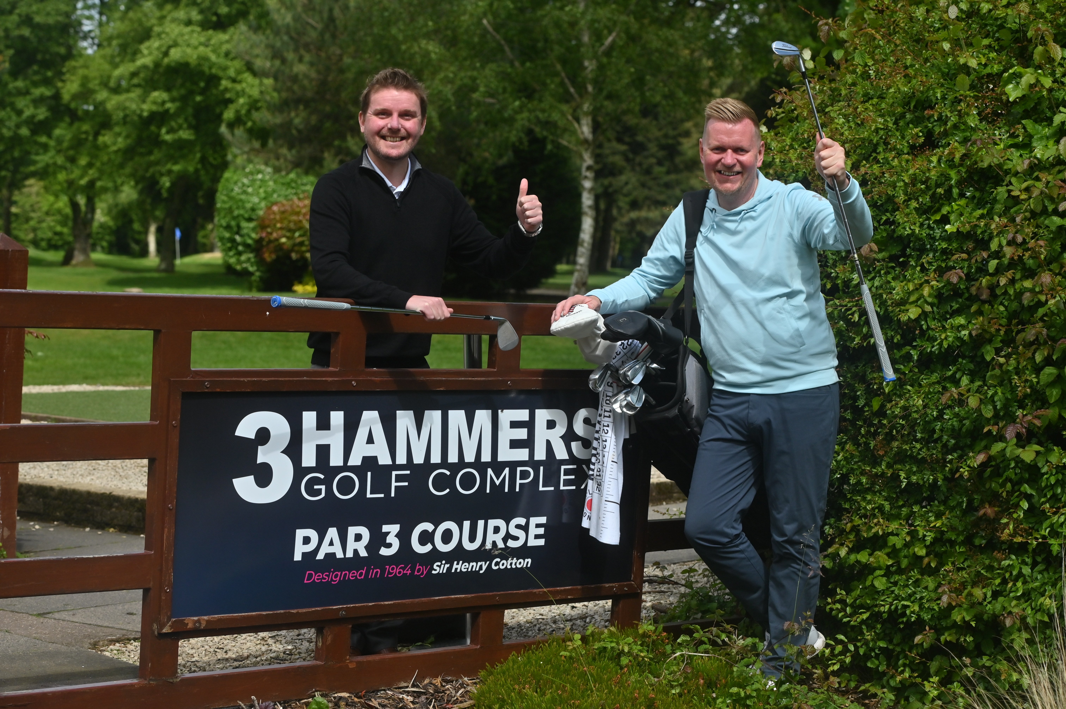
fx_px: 2515
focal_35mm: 85
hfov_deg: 23.9
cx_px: 533
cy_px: 354
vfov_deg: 16.1
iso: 320
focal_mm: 85
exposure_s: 1/2500
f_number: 6.3
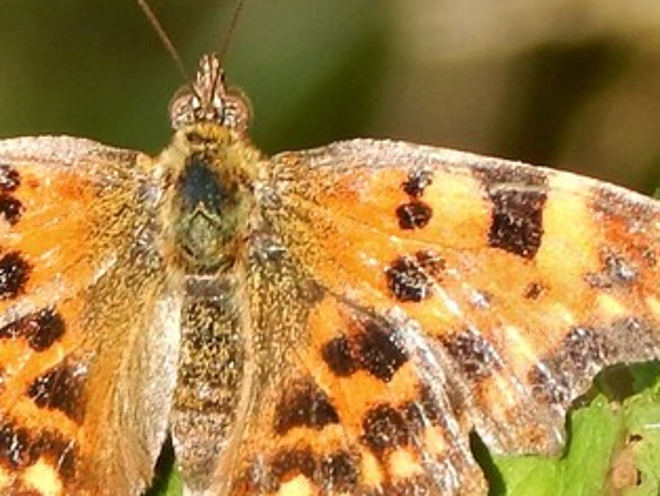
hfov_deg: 2.6
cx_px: 219
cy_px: 233
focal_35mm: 758
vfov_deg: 2.0
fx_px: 14463
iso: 125
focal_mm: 50.1
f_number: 5.7
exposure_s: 1/200
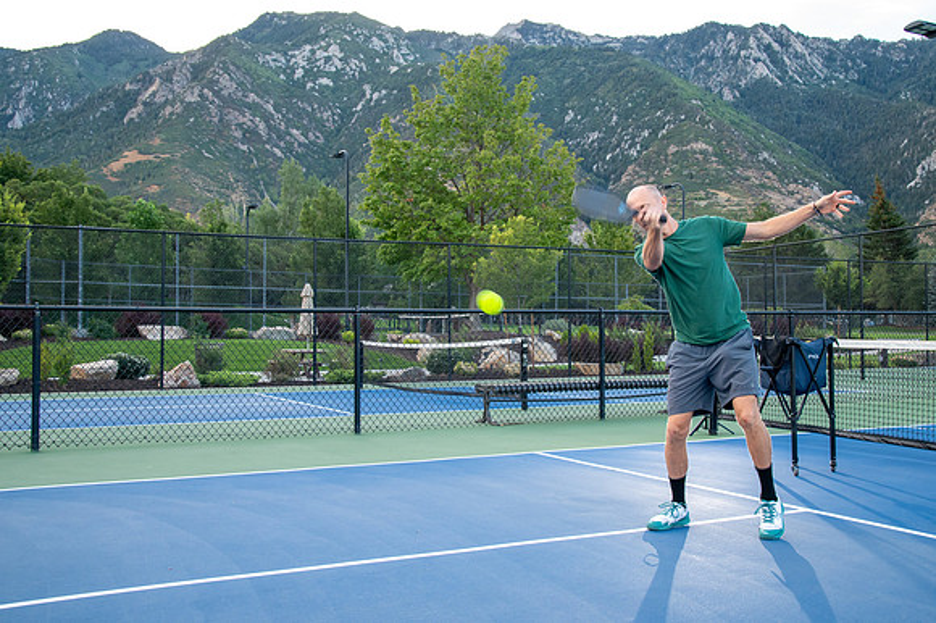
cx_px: 512
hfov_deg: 53.5
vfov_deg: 37.1
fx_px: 928
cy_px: 309
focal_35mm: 36
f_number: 8
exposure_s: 1/160
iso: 1600
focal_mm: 32
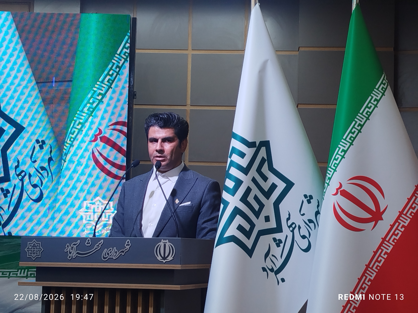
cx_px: 209
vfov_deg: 20.4
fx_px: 869
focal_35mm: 72
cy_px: 156
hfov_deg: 27.0
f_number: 1.7
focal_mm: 5.31
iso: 80
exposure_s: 1/50
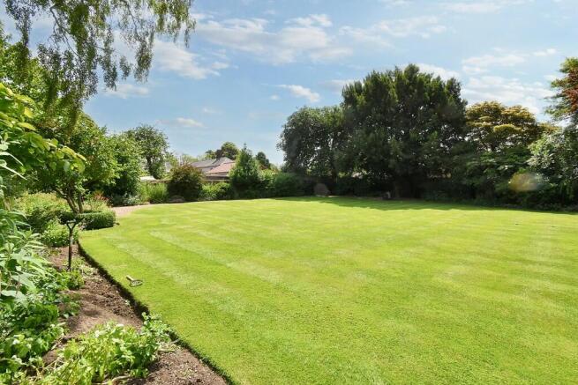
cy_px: 192
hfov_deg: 100.4
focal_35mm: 15
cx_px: 289
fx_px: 241
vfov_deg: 77.4
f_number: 11
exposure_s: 1/640
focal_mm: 10
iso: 800
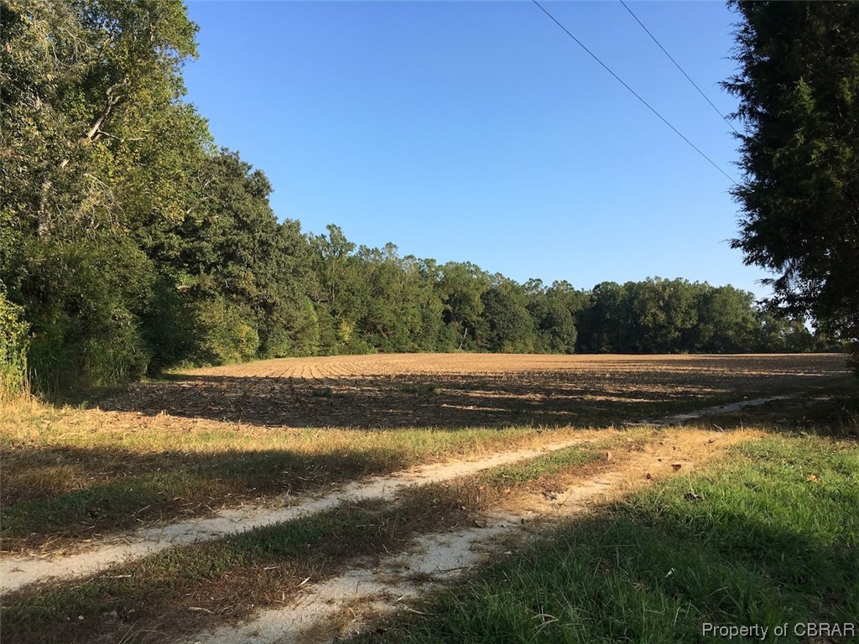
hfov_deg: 61.7
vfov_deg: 48.2
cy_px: 322
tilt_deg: +3.1
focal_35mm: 29
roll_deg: -0.9
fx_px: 720
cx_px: 430
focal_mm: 4.15
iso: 25
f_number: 2.2
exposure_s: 1/938
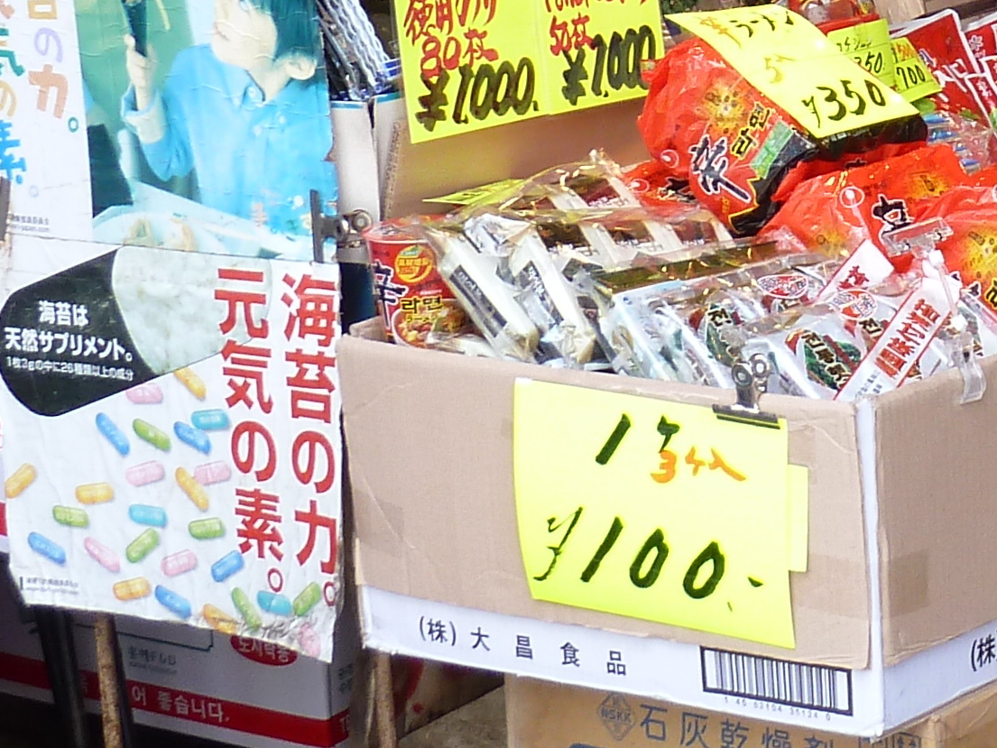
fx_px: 4378
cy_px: -382
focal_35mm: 152
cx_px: 1375
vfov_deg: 9.5
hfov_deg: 12.5
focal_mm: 6.9
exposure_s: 1/30
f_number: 3.7
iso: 80
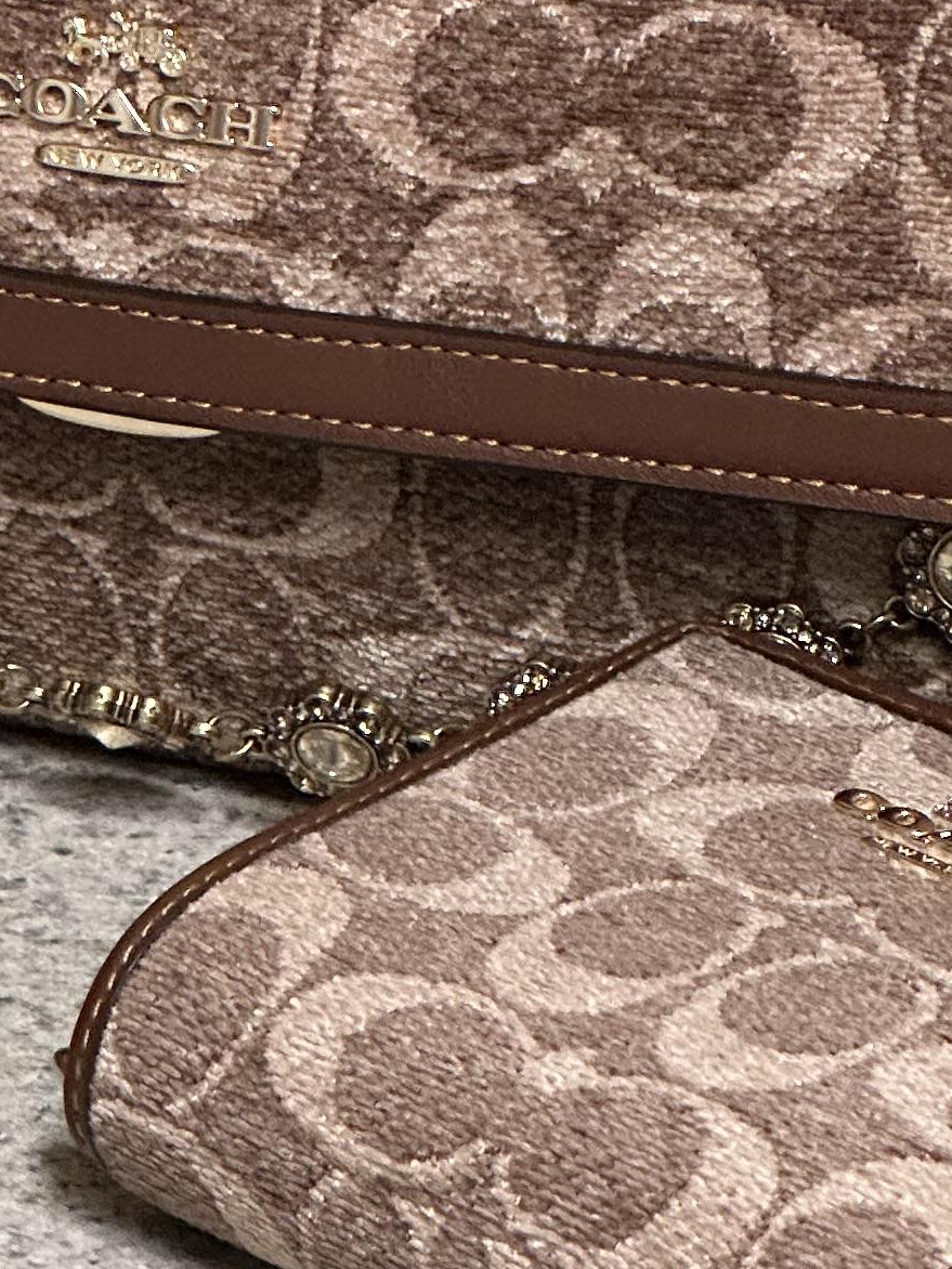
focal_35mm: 265
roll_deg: -0.6
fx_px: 9717
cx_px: 300
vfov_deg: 7.4
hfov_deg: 5.6
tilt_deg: -17.9
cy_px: -238
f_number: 2.8
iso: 500
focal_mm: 9
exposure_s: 1/41
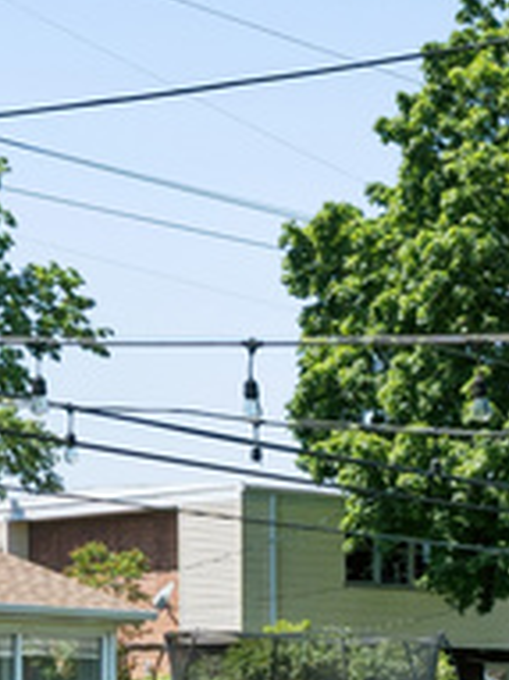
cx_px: 872
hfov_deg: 13.7
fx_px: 1923
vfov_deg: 19.3
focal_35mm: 98
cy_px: 737
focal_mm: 12
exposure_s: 1/100
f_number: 13
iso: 100
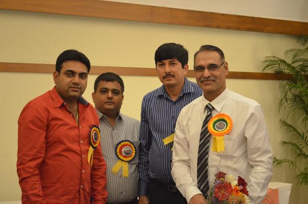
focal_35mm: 78
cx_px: 154
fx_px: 666
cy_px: 102
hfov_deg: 26.0
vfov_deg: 17.4
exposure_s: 1/40
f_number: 5.6
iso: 2000
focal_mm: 52
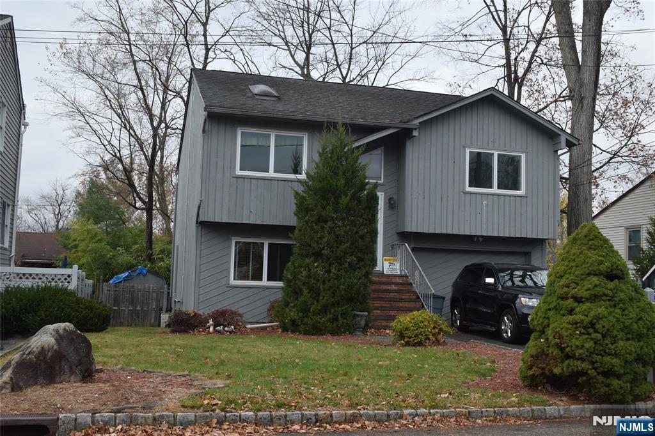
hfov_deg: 49.6
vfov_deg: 34.2
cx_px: 328
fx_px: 709
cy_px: 218
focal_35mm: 39
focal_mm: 26
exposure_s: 1/320
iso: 640
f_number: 9
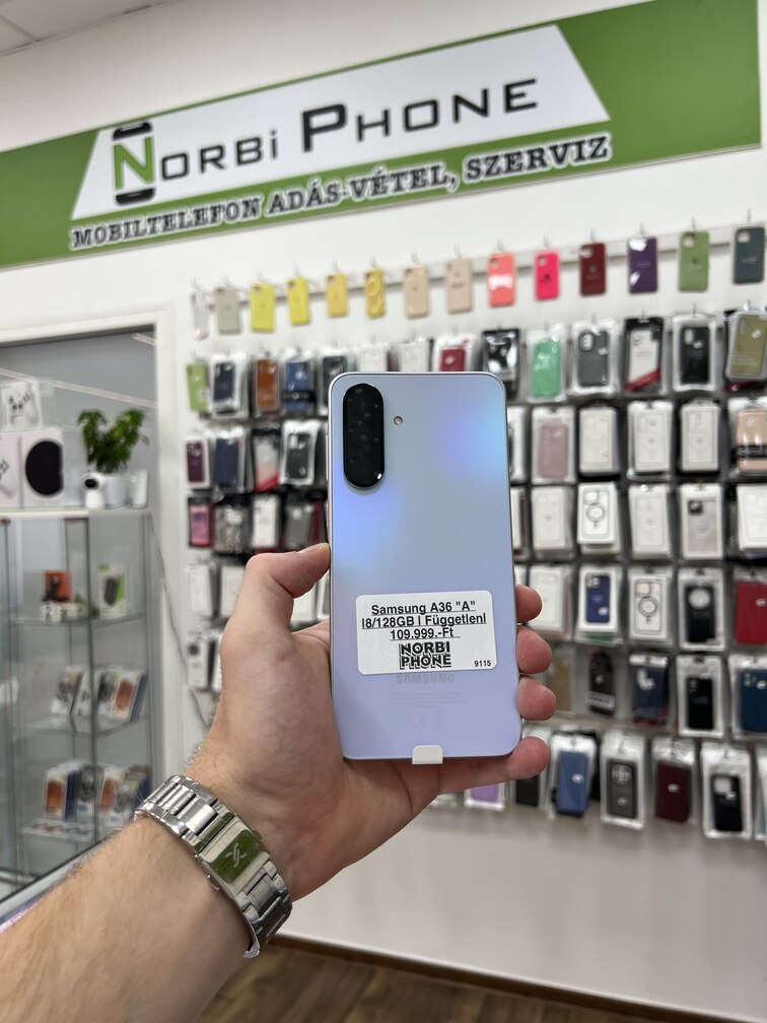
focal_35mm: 26
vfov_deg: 67.3
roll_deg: +1.8
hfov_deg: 53.1
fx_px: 768
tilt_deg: +1.1
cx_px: 384
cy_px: 512
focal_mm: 5.7
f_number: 1.5
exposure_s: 1/99
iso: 50
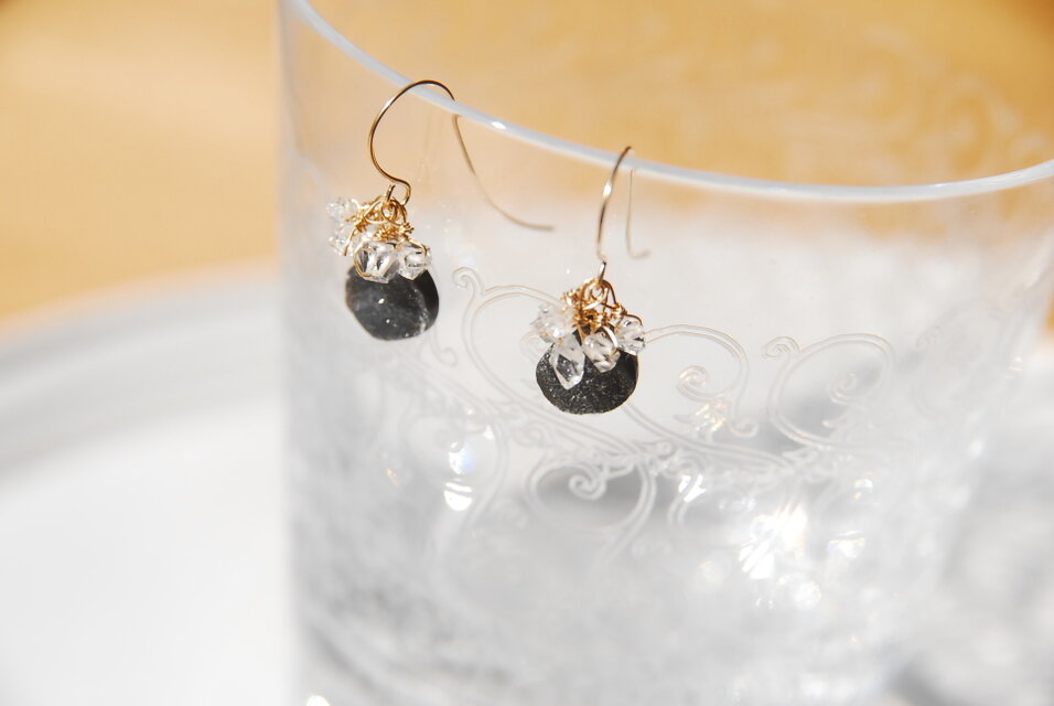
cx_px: 527
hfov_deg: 19.4
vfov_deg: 13.1
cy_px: 353
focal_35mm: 105
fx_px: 3078
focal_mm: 70
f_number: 5.6
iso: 400
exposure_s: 1/1600
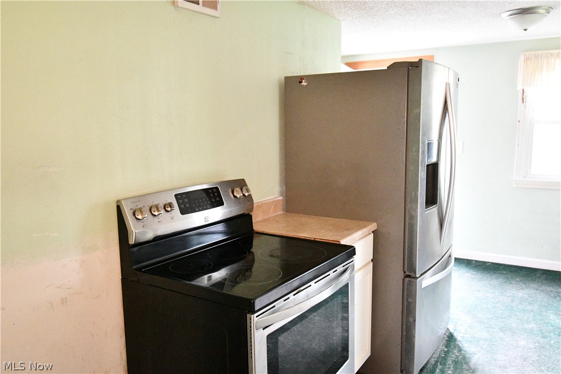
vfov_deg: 43.6
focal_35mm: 30
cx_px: 280
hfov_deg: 61.9
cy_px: 187
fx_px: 467
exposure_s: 1/30
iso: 9000
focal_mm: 20
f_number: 5.6
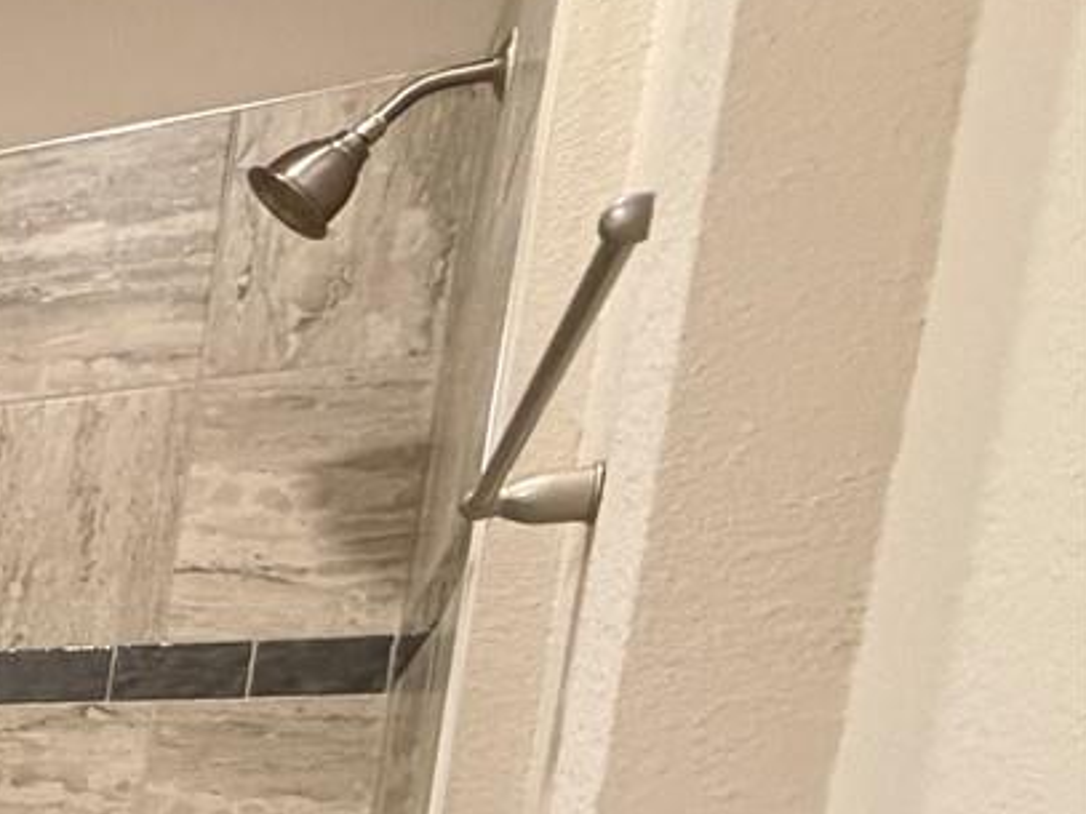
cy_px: 1137
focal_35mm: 55
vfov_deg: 22.8
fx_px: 1725
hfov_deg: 19.8
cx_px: -1043
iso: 500
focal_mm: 2.22
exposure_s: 1/60
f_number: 2.2
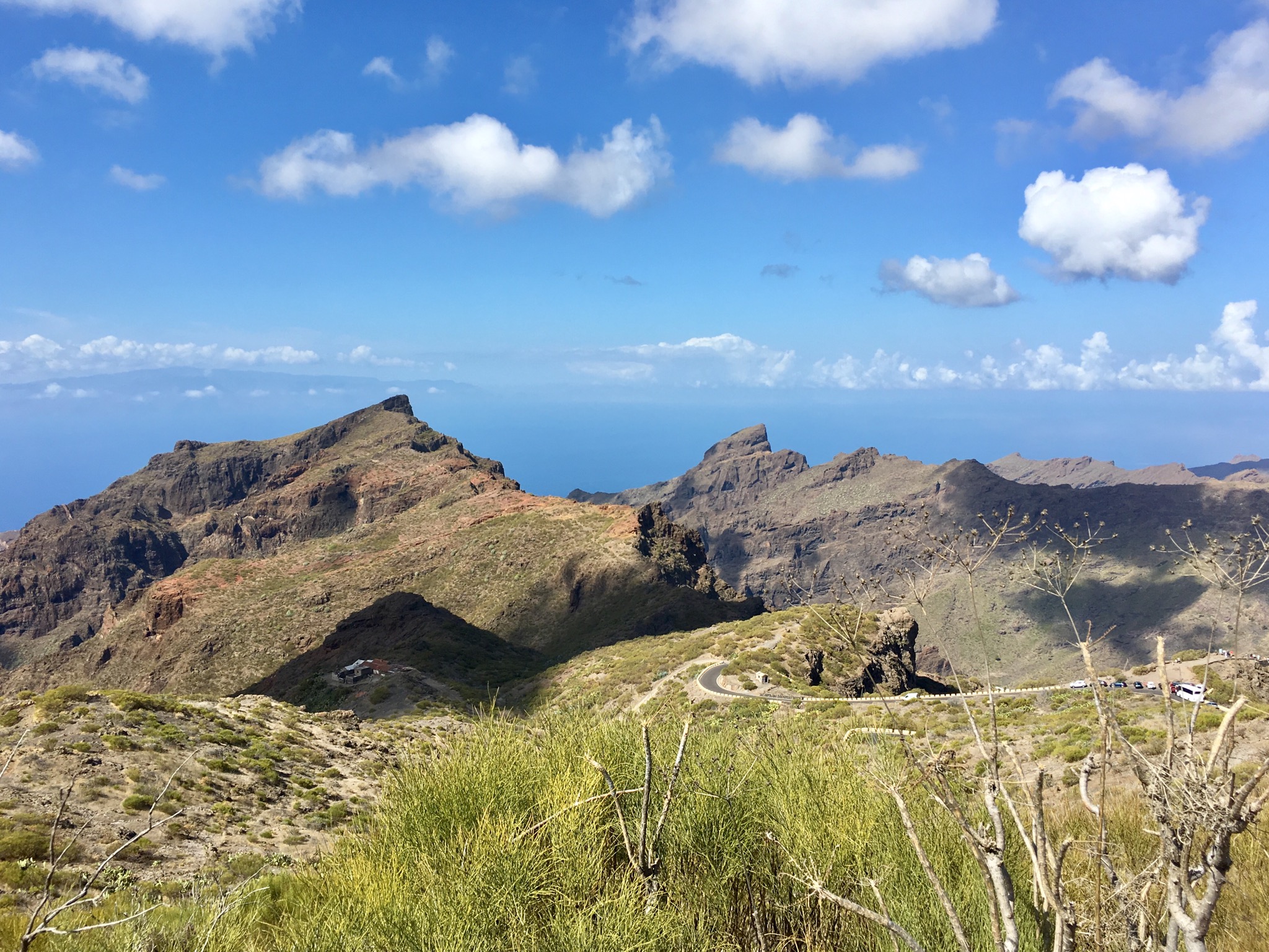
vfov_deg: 48.2
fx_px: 1063
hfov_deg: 61.7
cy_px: 476
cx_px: 634
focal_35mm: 29
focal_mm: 4.15
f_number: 2.2
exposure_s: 1/1538
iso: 25
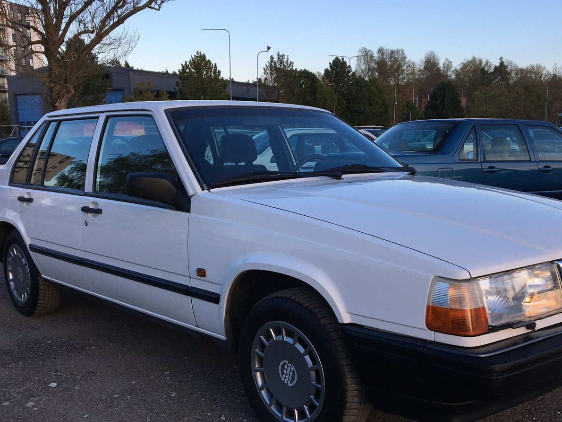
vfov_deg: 36.7
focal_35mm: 39
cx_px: 312
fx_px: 633
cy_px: 241
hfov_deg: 47.8
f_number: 2.2
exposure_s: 1/295
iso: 25
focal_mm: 4.15
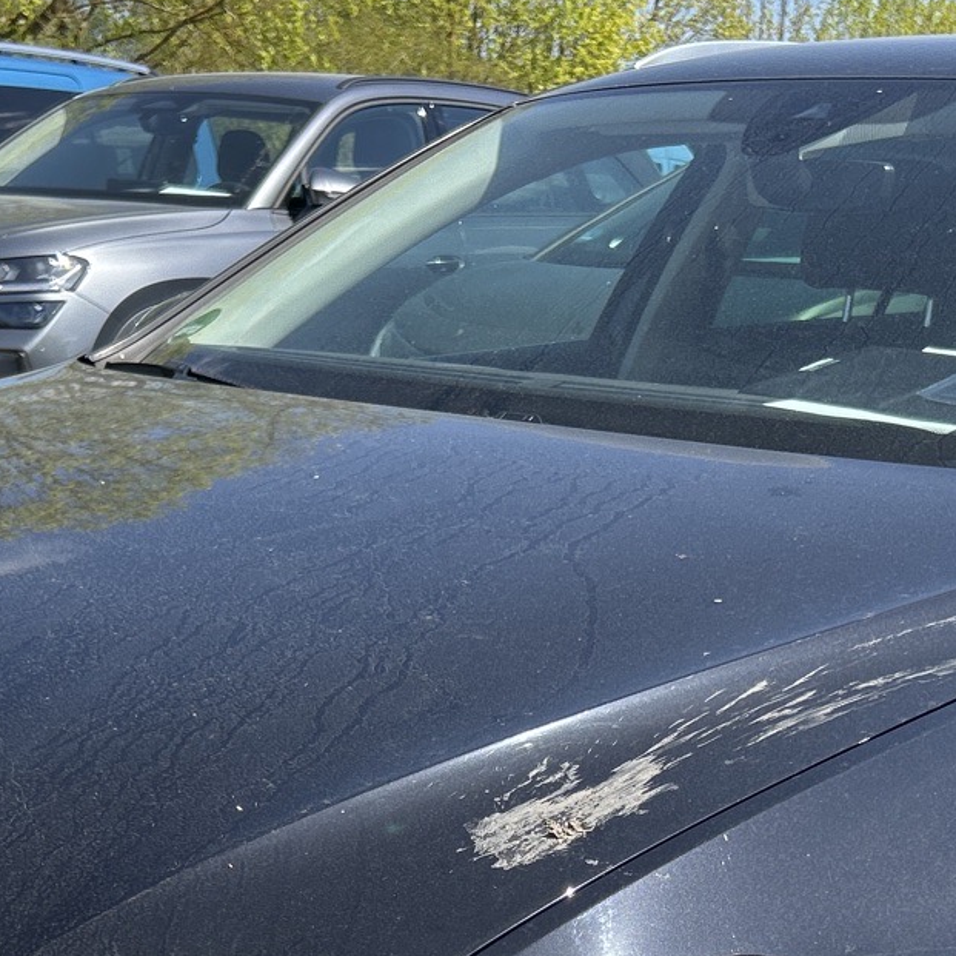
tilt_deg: -17.2
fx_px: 2218
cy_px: 911
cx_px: 502
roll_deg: -2.1
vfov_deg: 23.5
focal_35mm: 71
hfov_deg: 24.3
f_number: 1.5
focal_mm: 5.7
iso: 50
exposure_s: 1/1869
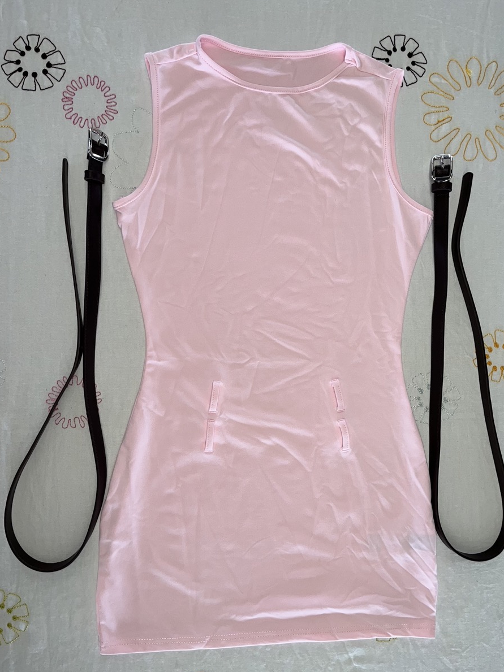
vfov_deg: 63.4
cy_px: 352
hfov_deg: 49.7
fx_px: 544
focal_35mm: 28
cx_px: 270
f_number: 1.6
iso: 32
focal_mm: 5.1
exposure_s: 1/317
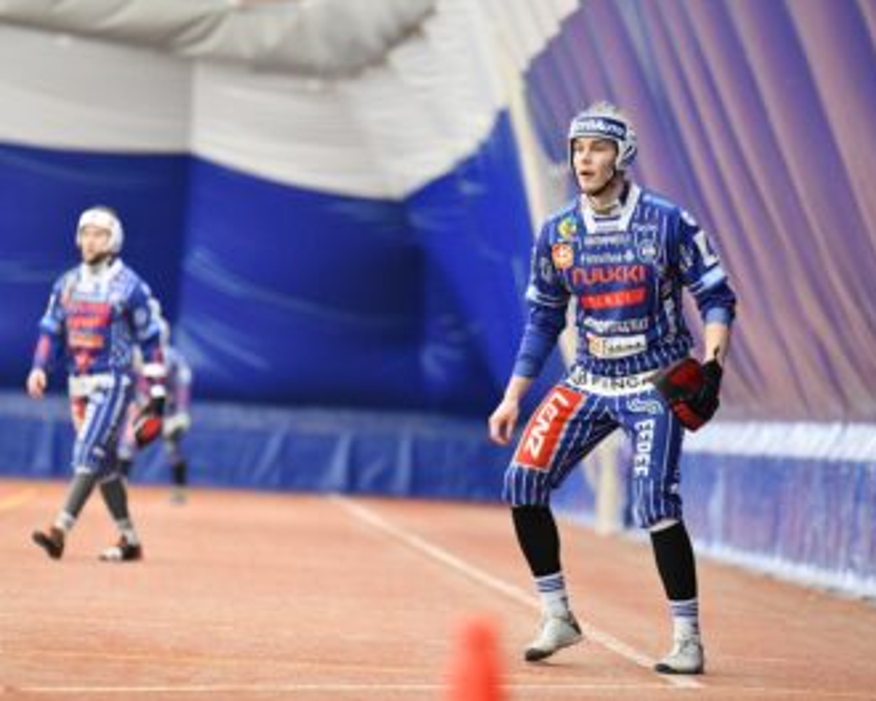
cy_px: 349
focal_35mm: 307
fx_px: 7959
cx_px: 446
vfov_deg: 5.0
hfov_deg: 6.3
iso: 3600
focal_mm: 180
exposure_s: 1/250
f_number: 2.8
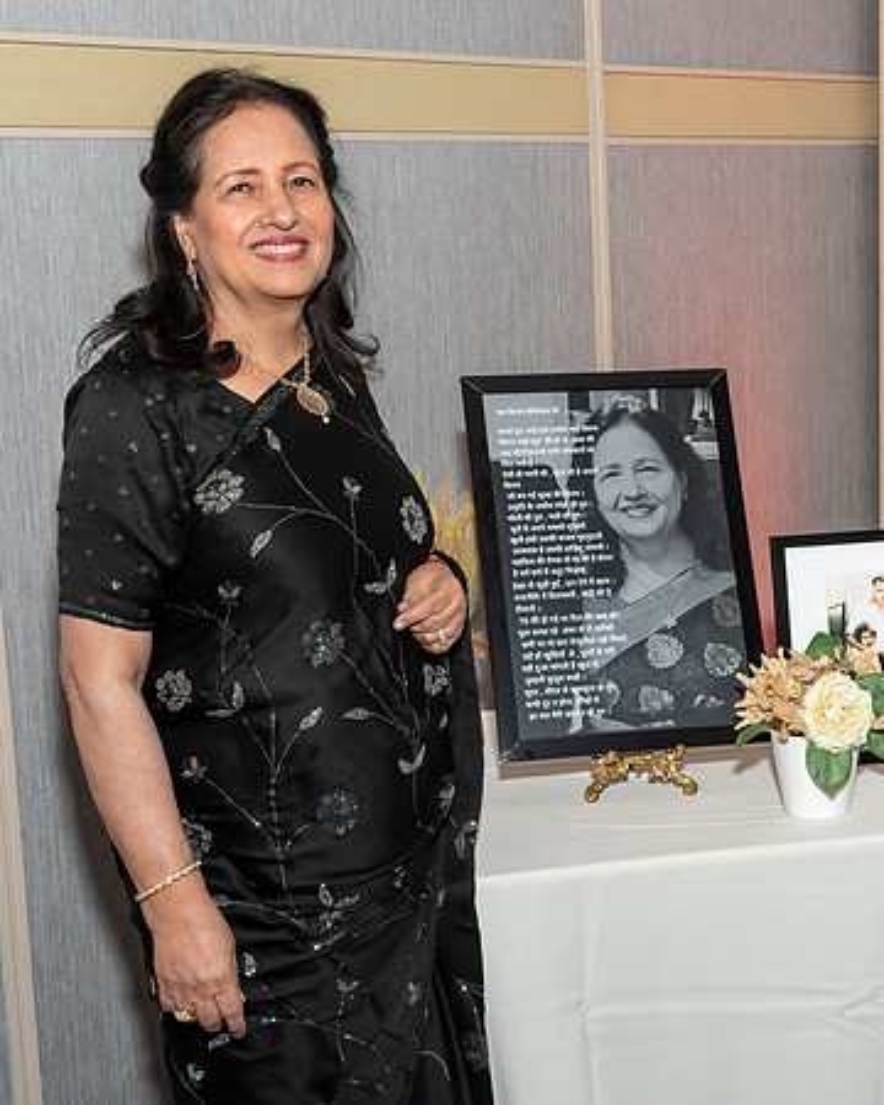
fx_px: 2099
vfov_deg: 29.5
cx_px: 769
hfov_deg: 23.3
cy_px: 580
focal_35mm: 64
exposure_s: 1/250
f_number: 7.1
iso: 500
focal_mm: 24
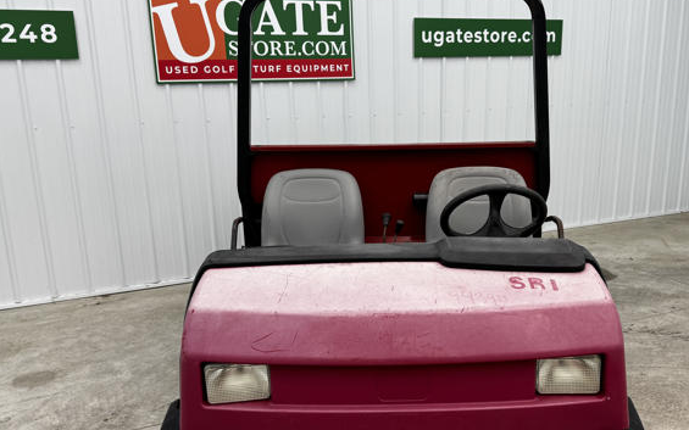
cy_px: 259
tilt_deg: -16.5
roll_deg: +0.3
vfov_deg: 35.2
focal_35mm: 36
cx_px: 388
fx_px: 676
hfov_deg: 53.9
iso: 64
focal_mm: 6.76
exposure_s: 1/120
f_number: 1.78
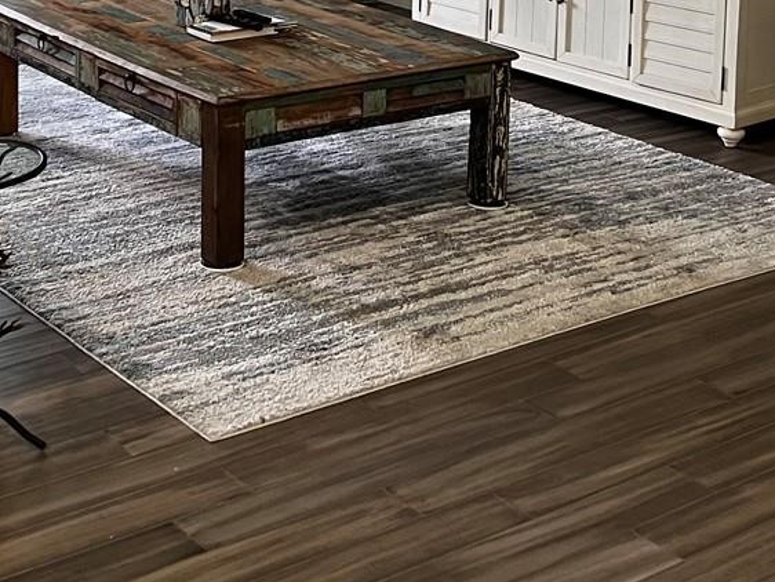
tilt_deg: -7.1
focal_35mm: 74
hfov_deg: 26.2
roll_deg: -1.2
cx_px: 287
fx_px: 1657
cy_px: -143
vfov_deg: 18.7
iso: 160
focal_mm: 5.7
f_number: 1.5
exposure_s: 1/60
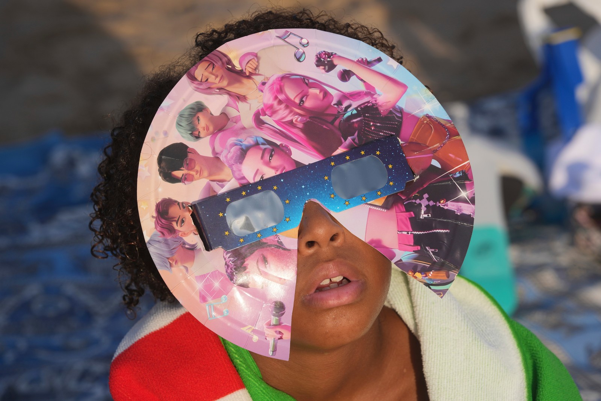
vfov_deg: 6.9
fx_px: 3339
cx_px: 300
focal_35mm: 200
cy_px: 200
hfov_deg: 10.3
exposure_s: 1/250
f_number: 8
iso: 200
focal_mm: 200
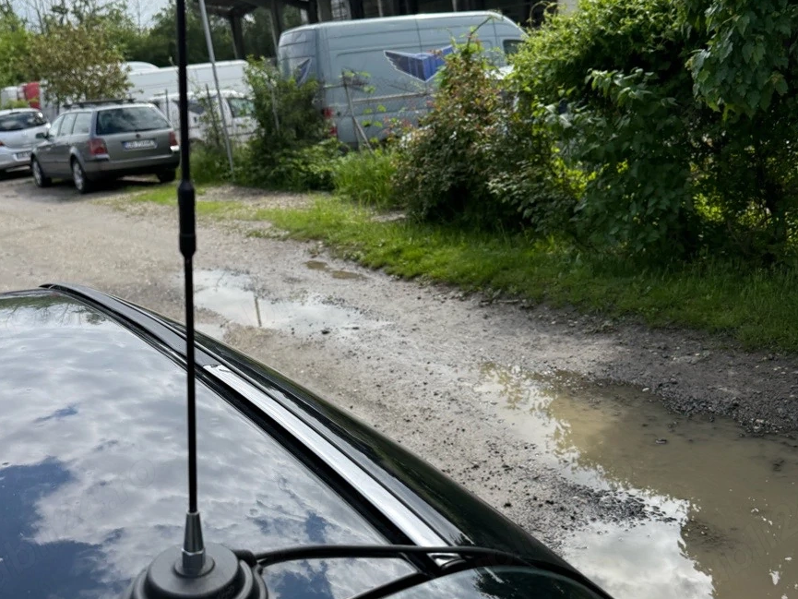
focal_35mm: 37
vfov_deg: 38.6
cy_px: 329
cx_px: 356
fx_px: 853
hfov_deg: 50.0
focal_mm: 6.76
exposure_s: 1/4673
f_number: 1.78
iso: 100
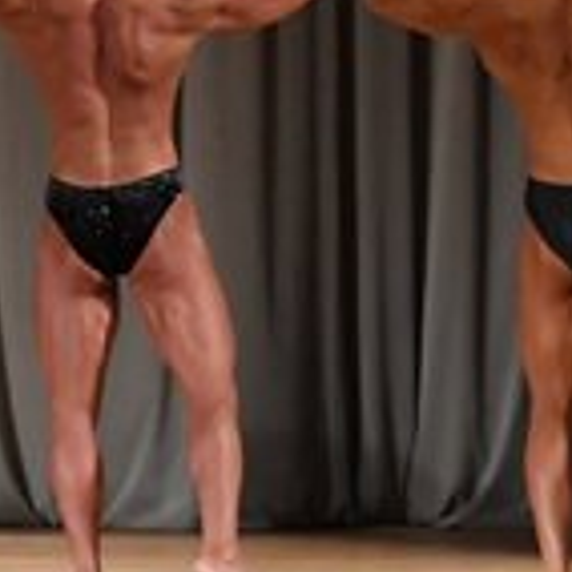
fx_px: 9104
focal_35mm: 487
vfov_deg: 3.6
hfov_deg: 3.6
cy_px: 85
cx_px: -546
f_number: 5.6
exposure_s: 1/400
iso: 3200
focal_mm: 70
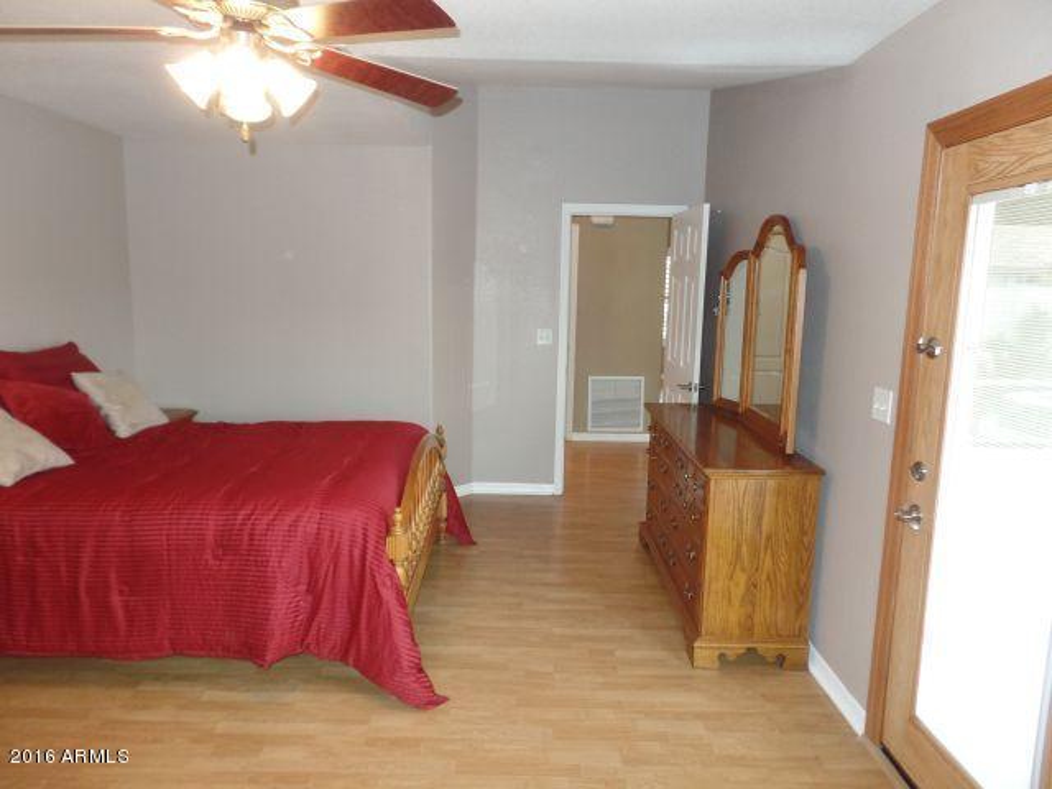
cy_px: 394
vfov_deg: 58.9
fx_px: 699
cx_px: 526
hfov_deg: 73.9
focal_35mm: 23
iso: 320
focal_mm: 4.1
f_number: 2.8
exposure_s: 1/30
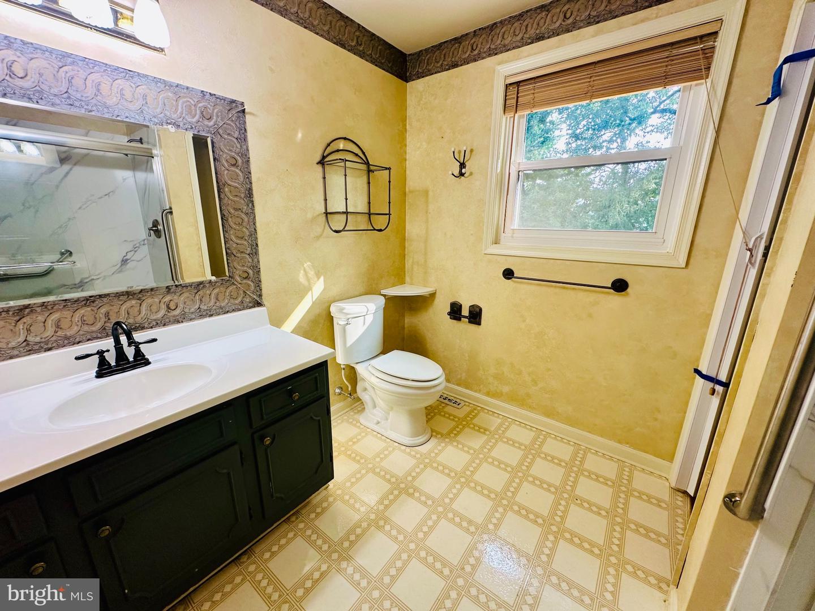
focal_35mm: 14
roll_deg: -0.4
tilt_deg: -14.7
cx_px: 408
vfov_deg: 85.7
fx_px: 330
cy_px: 306
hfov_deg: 102.1
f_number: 2.2
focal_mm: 2.22
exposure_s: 1/99
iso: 125
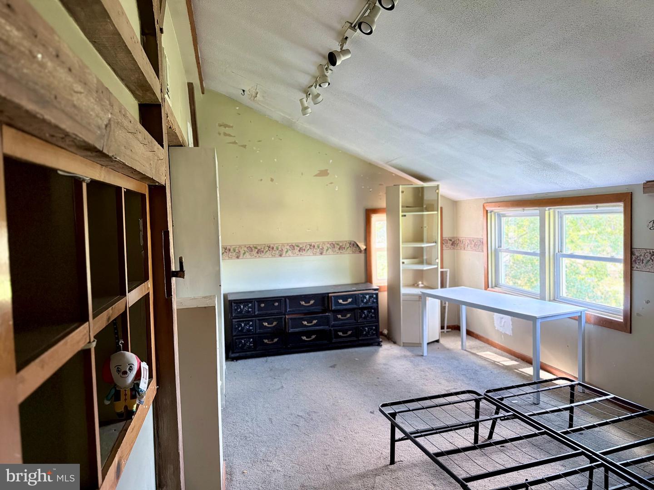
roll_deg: +1.4
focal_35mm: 24
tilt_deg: -2.3
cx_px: 327
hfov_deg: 71.6
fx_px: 453
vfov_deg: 56.8
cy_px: 245
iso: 250
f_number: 1.78
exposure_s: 1/60
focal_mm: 6.76
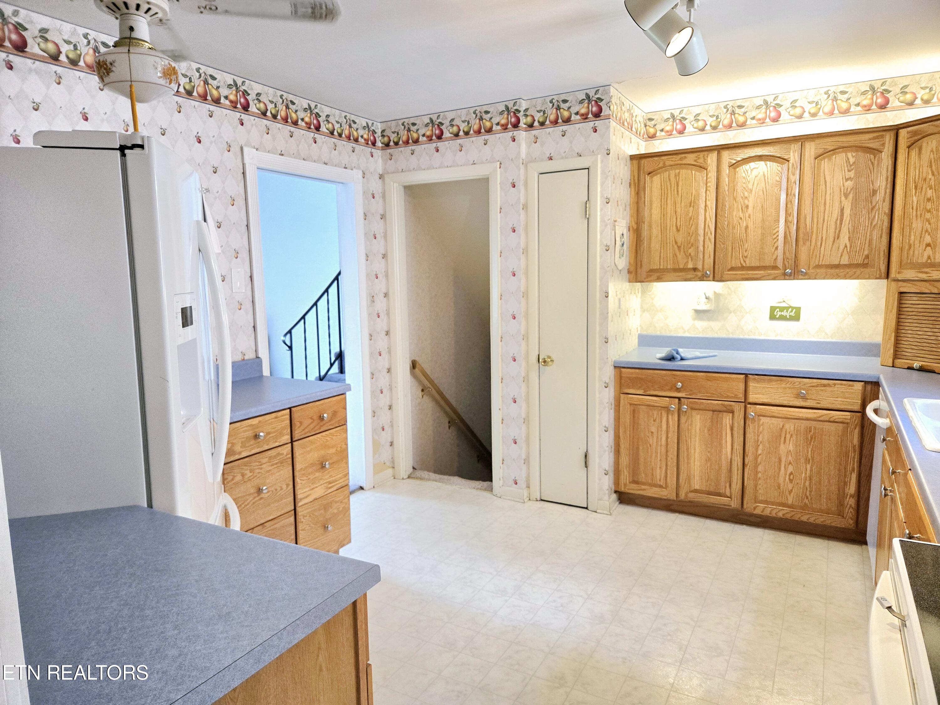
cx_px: 470
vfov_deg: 58.9
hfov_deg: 73.9
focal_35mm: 23
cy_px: 352
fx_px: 625
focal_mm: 5.4
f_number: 1.8
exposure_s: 1/120
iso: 250
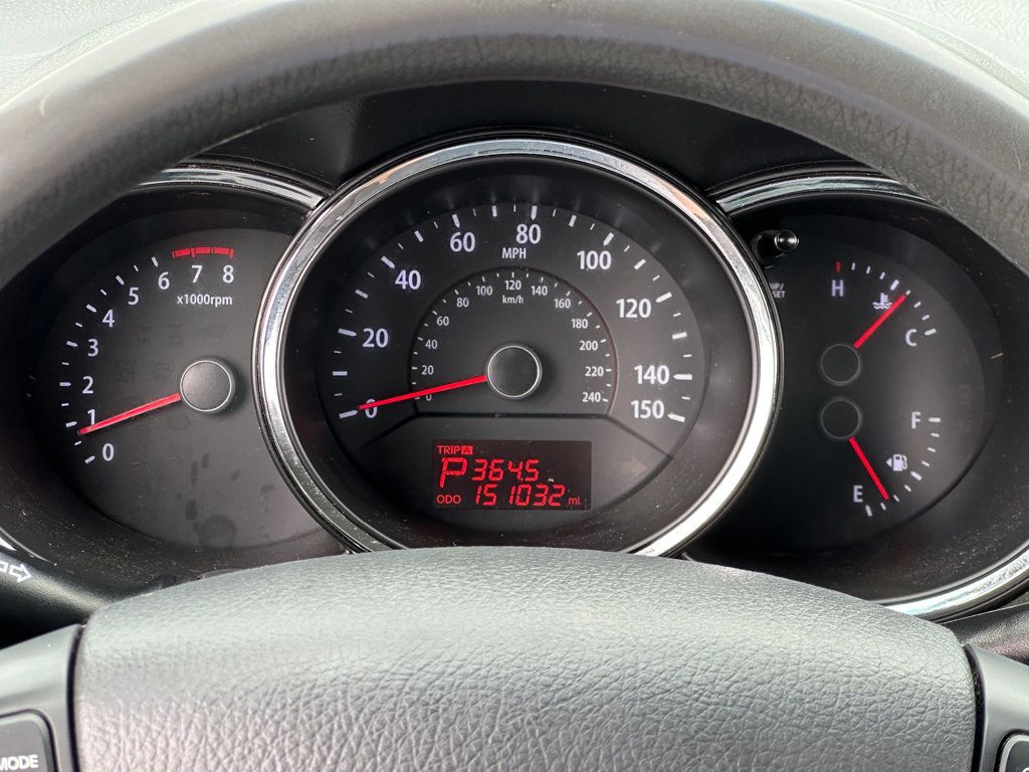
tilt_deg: -22.8
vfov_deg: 19.1
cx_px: 514
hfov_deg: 25.3
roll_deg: +1.1
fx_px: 2289
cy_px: 386
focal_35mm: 77
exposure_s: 1/99
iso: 100
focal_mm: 9
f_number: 2.8
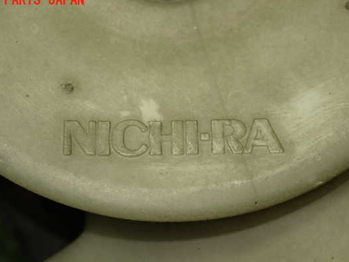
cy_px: 141
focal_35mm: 76
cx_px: 162
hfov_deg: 25.6
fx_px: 766
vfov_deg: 19.4
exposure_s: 1/60
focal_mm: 11.88
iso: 400
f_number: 3.8
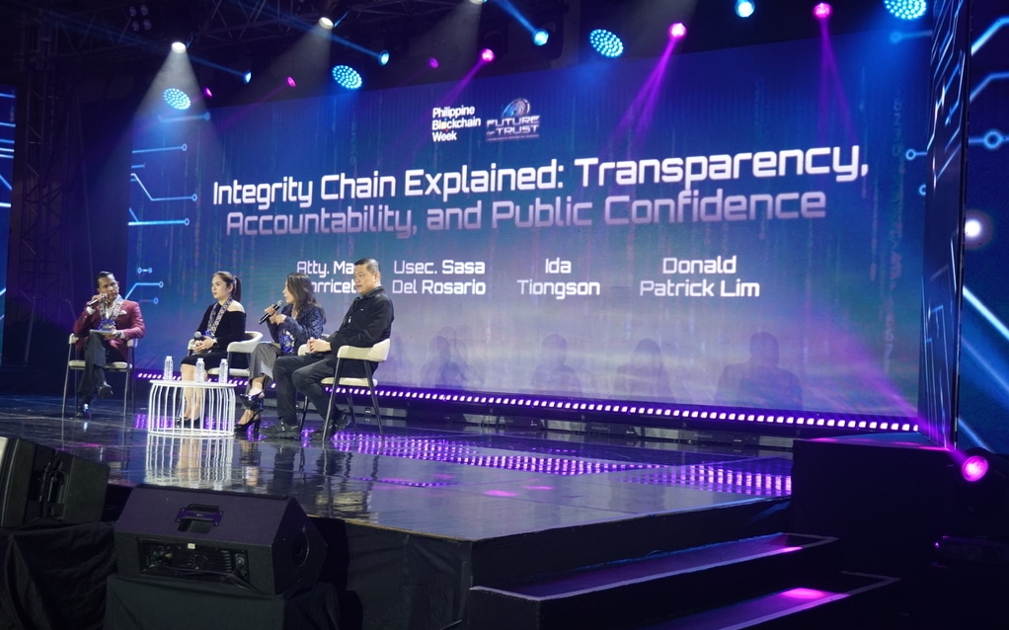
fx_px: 1306
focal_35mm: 48
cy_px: 335
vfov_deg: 27.1
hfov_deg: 42.2
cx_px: 504
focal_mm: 31
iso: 1000
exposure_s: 1/160
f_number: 5
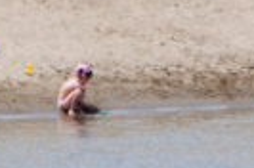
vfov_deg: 0.6
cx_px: 13
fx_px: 15936
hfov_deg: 0.9
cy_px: -252
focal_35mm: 2264
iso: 320
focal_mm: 200
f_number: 7.1
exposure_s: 1/1250
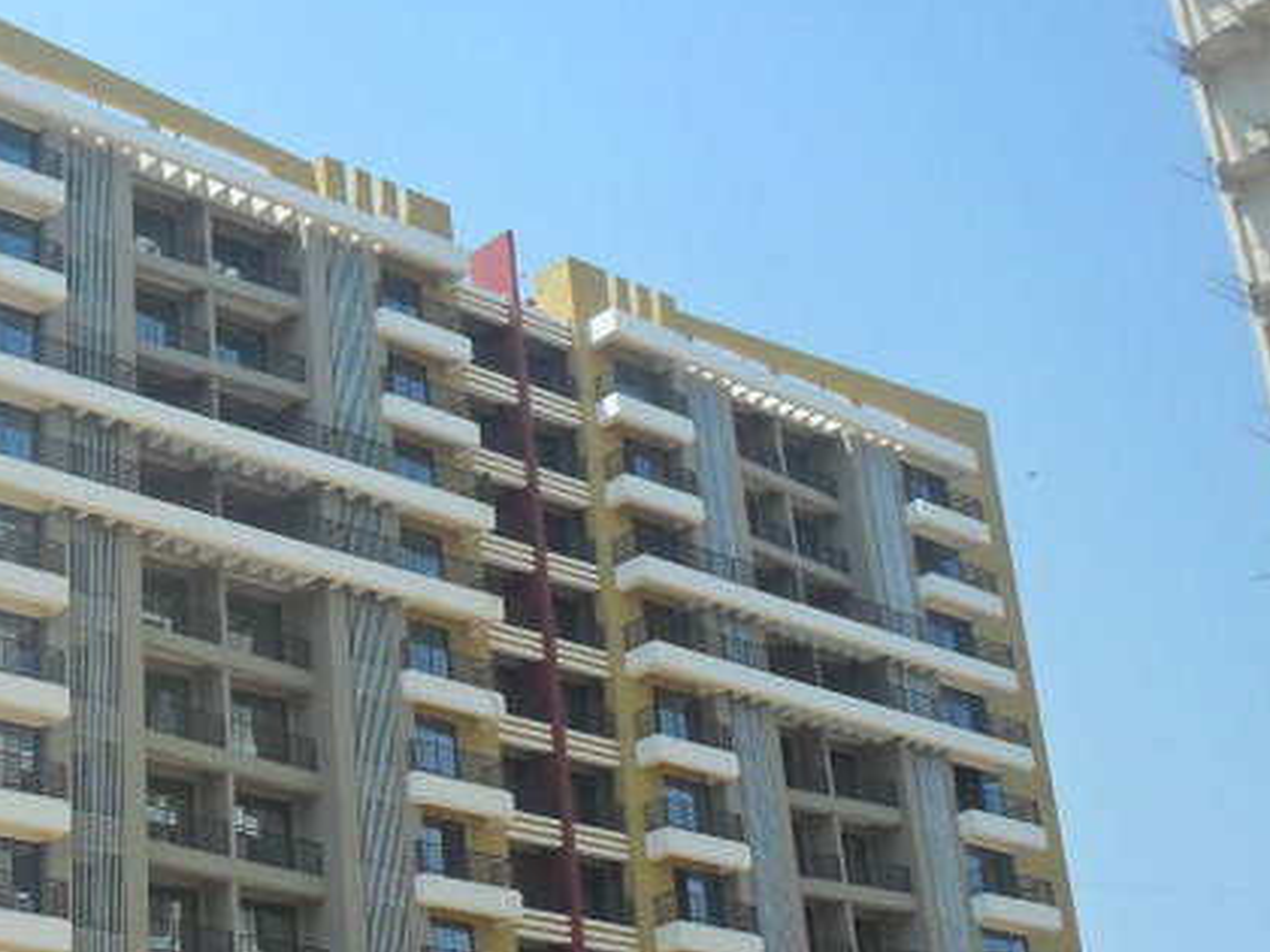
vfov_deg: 23.8
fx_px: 2238
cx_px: 136
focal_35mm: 61
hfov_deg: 30.3
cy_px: 677
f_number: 3.7
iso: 100
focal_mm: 5.7
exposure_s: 1/1000
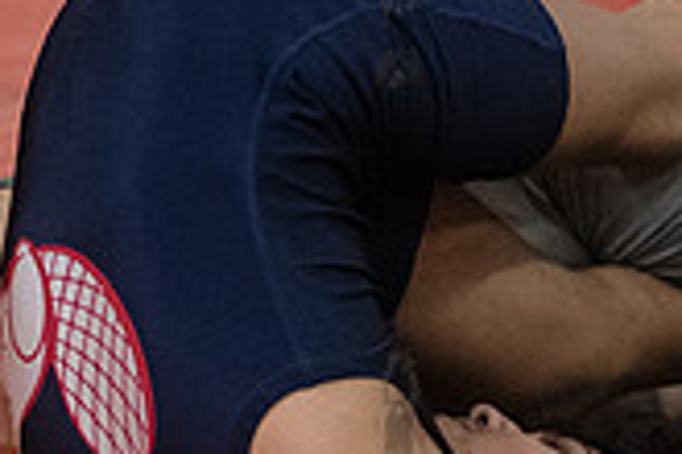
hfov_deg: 4.4
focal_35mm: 472
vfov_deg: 2.9
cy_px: 512
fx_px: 8941
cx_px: 485
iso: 8000
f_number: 3.5
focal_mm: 100
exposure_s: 1/640
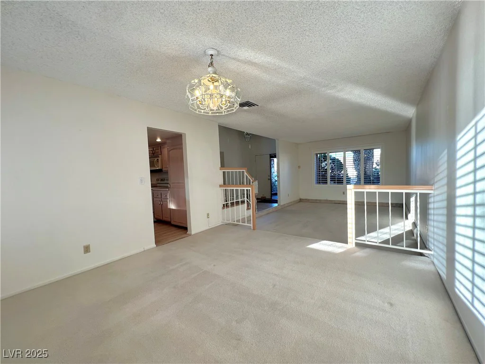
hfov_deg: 106.2
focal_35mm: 13
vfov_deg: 89.9
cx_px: 242
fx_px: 182
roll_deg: +1.1
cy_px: 182
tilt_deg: -1.4
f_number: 1.8
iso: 40
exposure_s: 1/120
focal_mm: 1.57
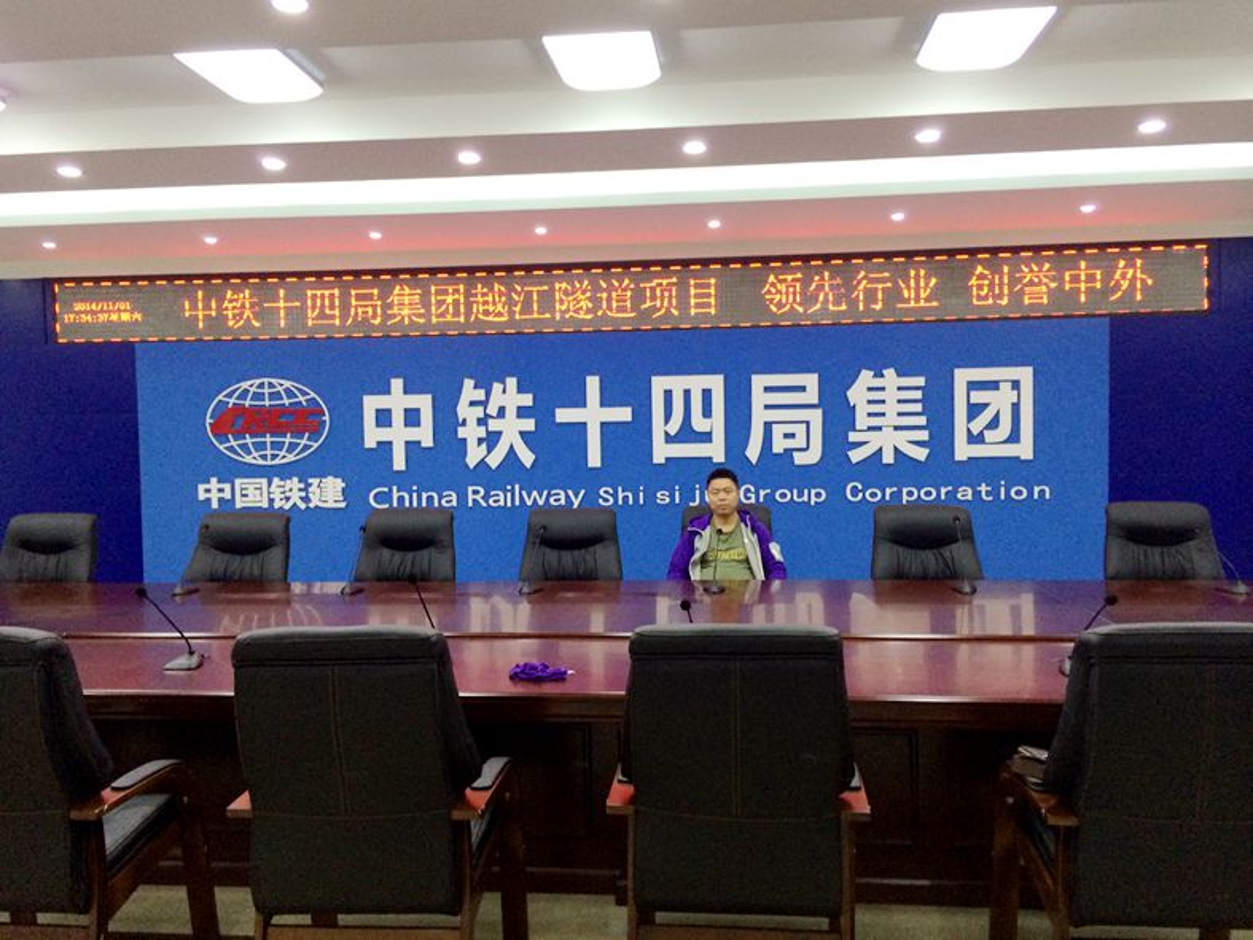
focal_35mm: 30
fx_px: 1086
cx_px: 626
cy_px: 470
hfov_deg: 60.0
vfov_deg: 46.8
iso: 64
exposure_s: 1/30
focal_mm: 4.12
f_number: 2.2
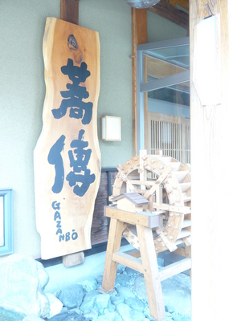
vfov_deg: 63.4
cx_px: 120
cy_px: 160
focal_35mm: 28
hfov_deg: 49.7
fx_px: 260
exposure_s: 1/30
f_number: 2.8
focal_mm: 4.6
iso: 125
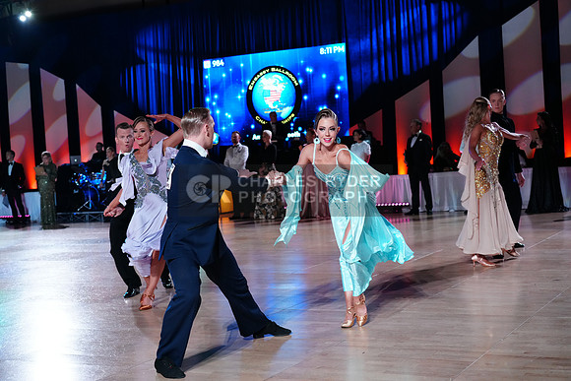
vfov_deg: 25.5
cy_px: 190
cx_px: 286
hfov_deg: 37.5
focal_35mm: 53
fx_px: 841
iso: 3200
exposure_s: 1/400
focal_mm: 53
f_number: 4
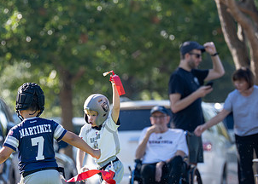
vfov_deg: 2.0
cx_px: 96
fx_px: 5344
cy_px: 98
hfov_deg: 2.8
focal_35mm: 729
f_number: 2.8
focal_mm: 200
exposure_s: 1/2000
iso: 250
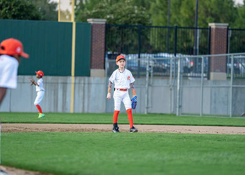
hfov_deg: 7.9
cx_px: 127
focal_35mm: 255
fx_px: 1777
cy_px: 88
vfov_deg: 5.6
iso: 800
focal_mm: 200
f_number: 2.8
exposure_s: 1/2000
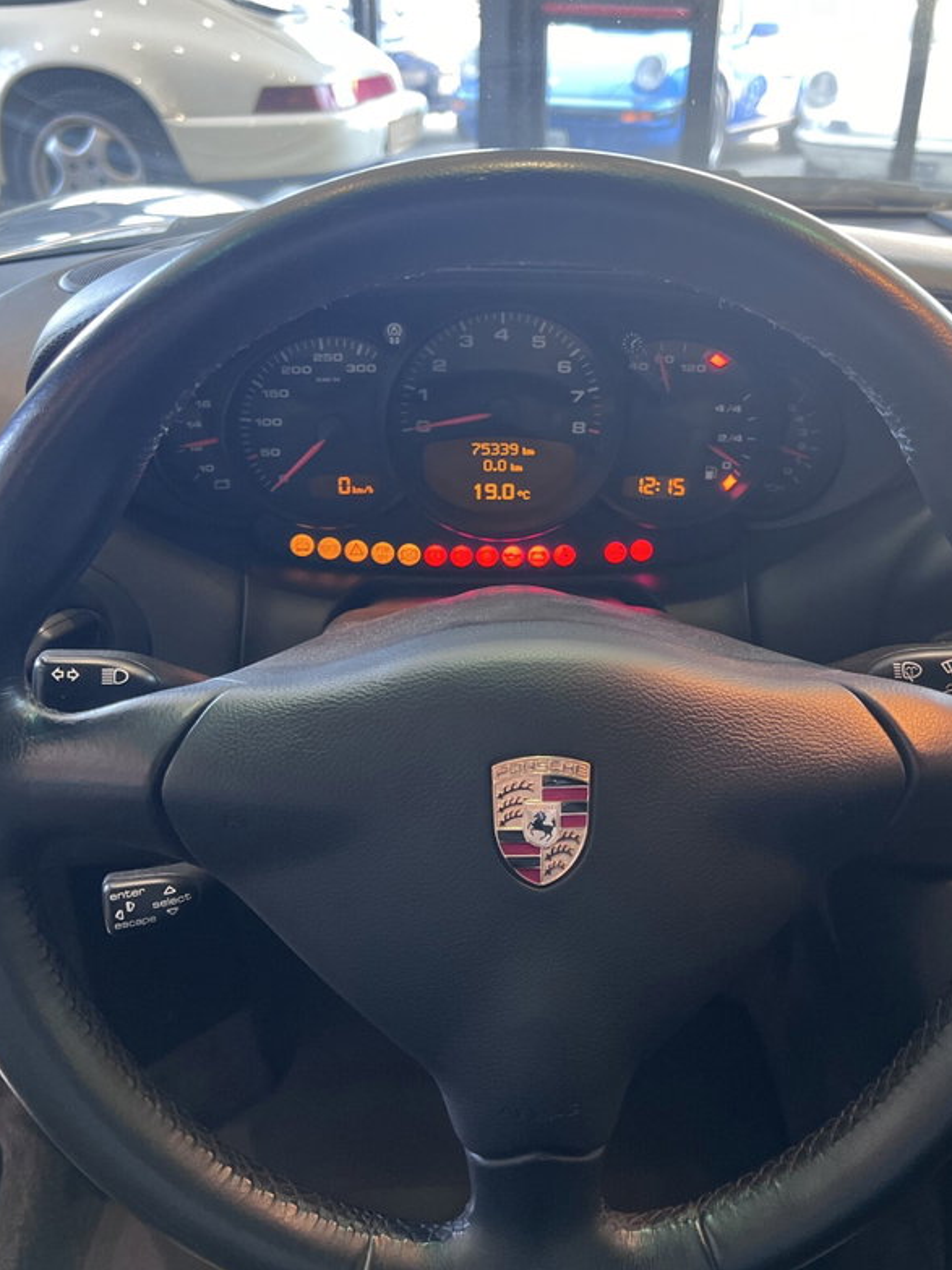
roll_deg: -1.2
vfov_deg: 54.0
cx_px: 530
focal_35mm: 34
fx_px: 1247
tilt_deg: -26.4
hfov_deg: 41.7
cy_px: 634
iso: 160
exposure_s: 1/60
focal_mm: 5.7
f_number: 1.5
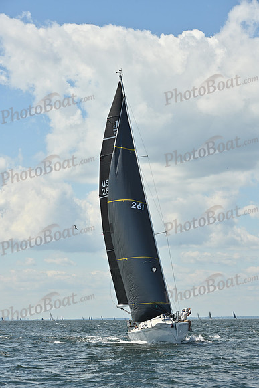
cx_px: 130
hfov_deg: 12.5
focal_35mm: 110
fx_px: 1186
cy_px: 194
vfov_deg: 18.6
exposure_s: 1/1250
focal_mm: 110
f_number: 8
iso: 250
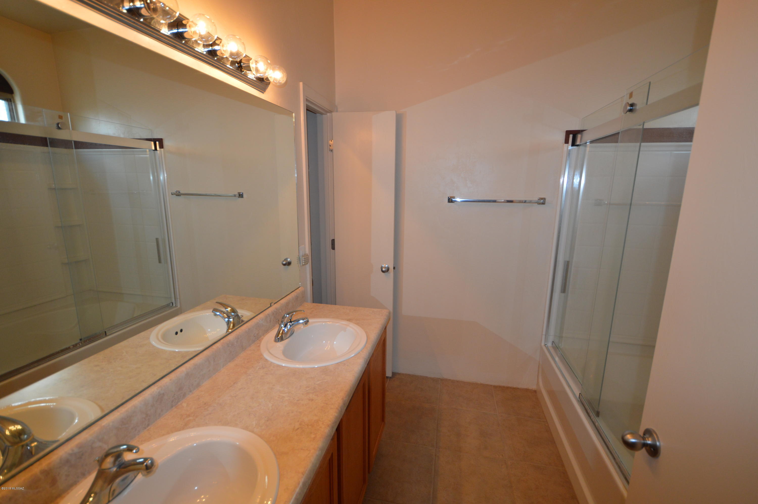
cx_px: 379
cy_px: 252
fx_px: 316
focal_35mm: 15
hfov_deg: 100.4
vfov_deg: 77.2
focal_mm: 10
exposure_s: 1/80
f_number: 4
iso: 400
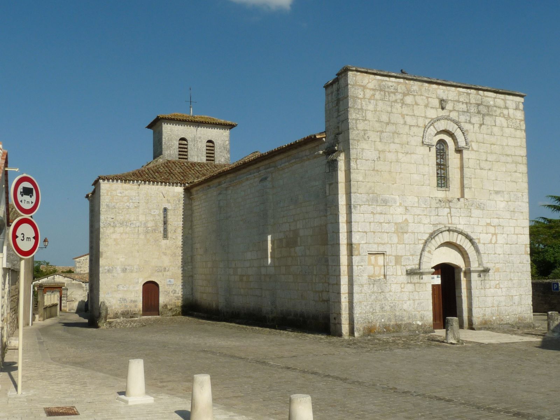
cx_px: 280
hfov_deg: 49.0
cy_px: 210
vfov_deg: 37.7
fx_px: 615
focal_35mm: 38
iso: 100
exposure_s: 1/400
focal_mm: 4.8
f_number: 8
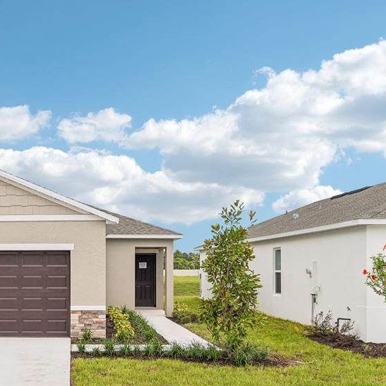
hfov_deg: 29.8
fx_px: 694
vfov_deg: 31.1
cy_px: 215
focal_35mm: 55
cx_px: 43
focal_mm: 35
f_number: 8
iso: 400
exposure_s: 1/1600
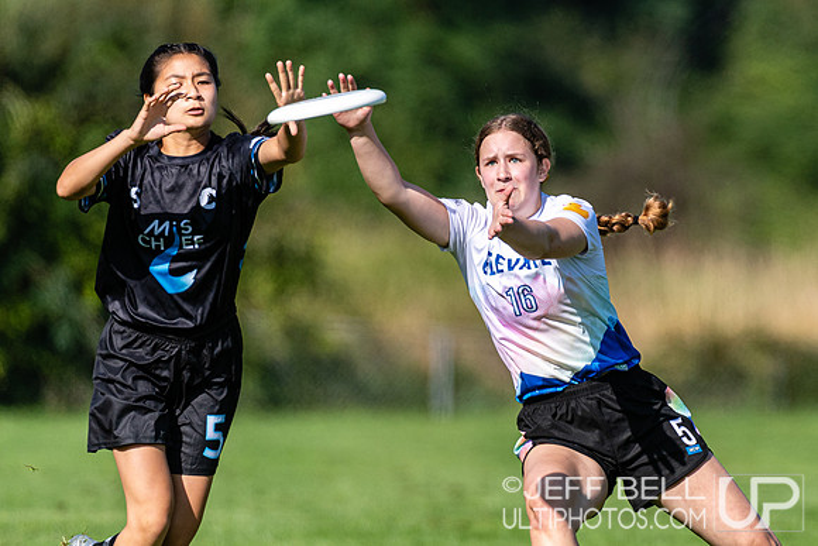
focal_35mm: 915
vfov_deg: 1.5
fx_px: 20805
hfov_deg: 2.3
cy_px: 273
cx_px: 624
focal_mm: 400
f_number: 4
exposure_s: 1/2500
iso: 200
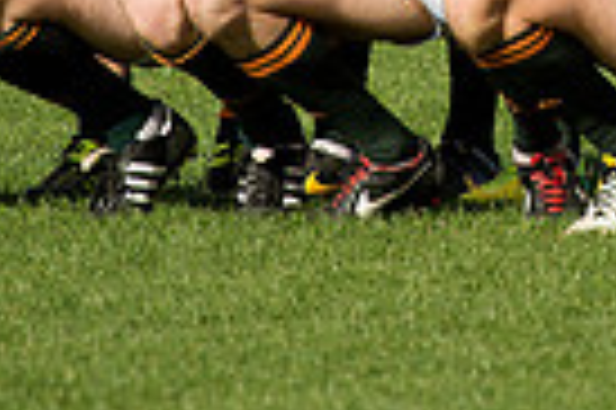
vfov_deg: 1.2
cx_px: 719
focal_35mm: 1143
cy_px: -336
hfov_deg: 1.8
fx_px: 19535
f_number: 4
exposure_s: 1/1600
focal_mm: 270
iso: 500
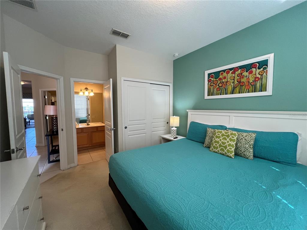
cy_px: 115
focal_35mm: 13
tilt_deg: -3.7
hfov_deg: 106.2
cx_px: 154
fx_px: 115
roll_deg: +0.2
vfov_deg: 89.9
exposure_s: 1/120
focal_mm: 1.57
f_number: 1.8
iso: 160
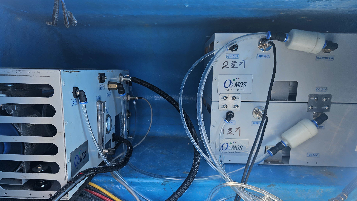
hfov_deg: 71.9
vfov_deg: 44.1
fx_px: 246
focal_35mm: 26
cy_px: 124
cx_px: 174
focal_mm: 5.4
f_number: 1.8
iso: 25
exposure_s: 1/120
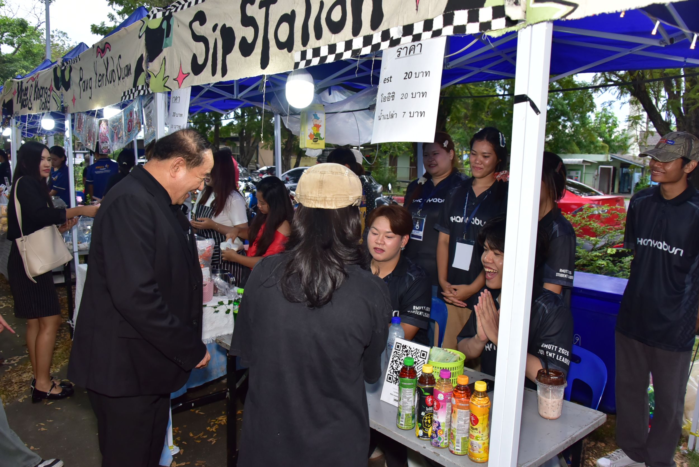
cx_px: 350
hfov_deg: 65.5
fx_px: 544
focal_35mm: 28
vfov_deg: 46.4
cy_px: 234
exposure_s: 1/200
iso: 1250
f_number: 5.6
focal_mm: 28
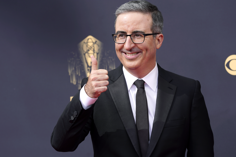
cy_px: 78
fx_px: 970
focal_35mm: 148
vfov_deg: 9.3
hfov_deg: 13.9
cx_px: 118
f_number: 5
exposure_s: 1/400
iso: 160
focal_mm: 148
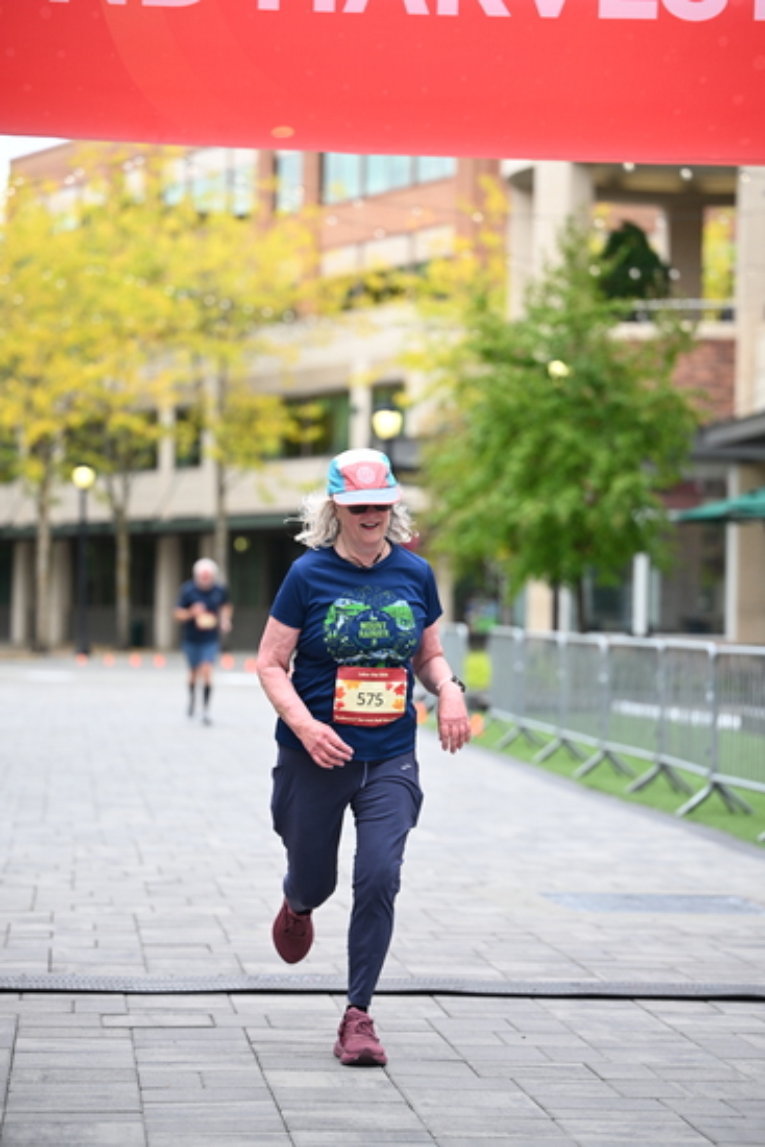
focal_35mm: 101
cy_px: 574
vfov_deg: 20.2
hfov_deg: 13.6
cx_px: 382
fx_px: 3217
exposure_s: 1/1250
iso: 640
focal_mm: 101
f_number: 2.8
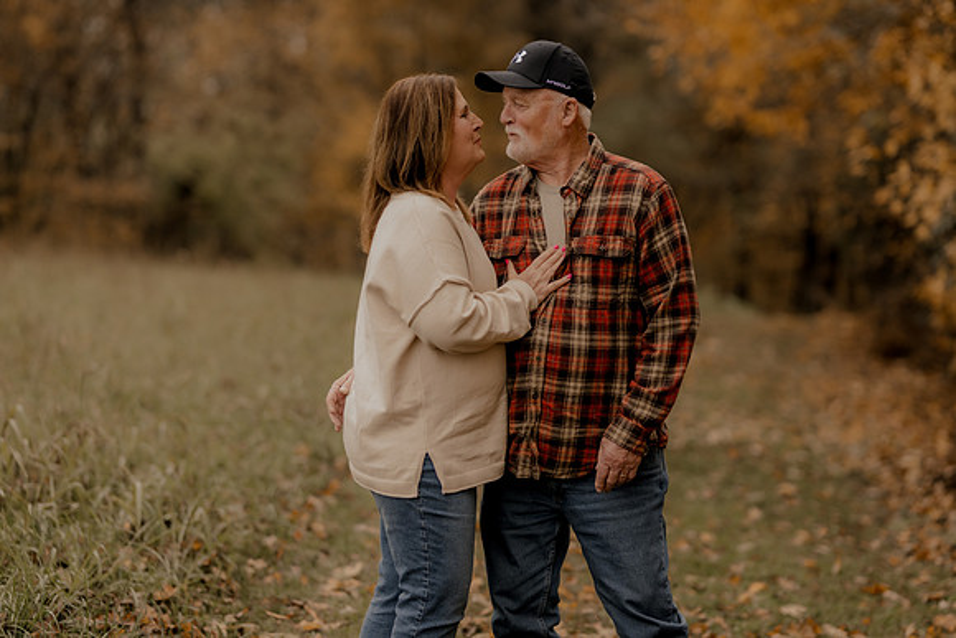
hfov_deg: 22.3
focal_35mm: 91
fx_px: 2427
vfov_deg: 15.0
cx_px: 478
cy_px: 319
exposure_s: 1/2500
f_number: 1.8
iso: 250
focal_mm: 85
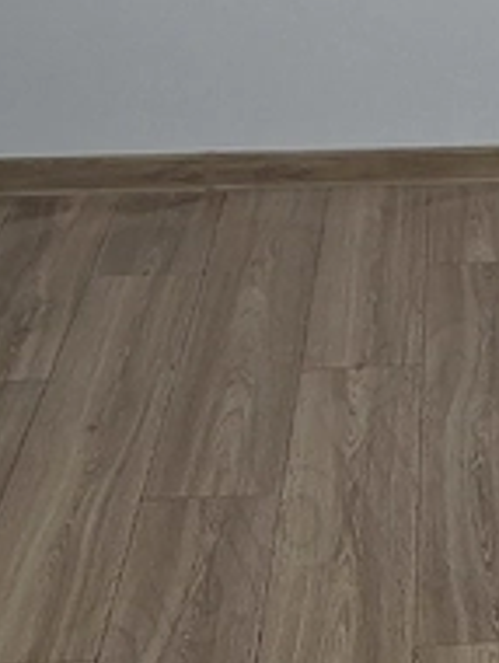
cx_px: 831
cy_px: -398
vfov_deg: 14.8
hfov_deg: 11.6
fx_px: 2320
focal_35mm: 121
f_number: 1.8
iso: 160
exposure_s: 1/100
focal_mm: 5.54
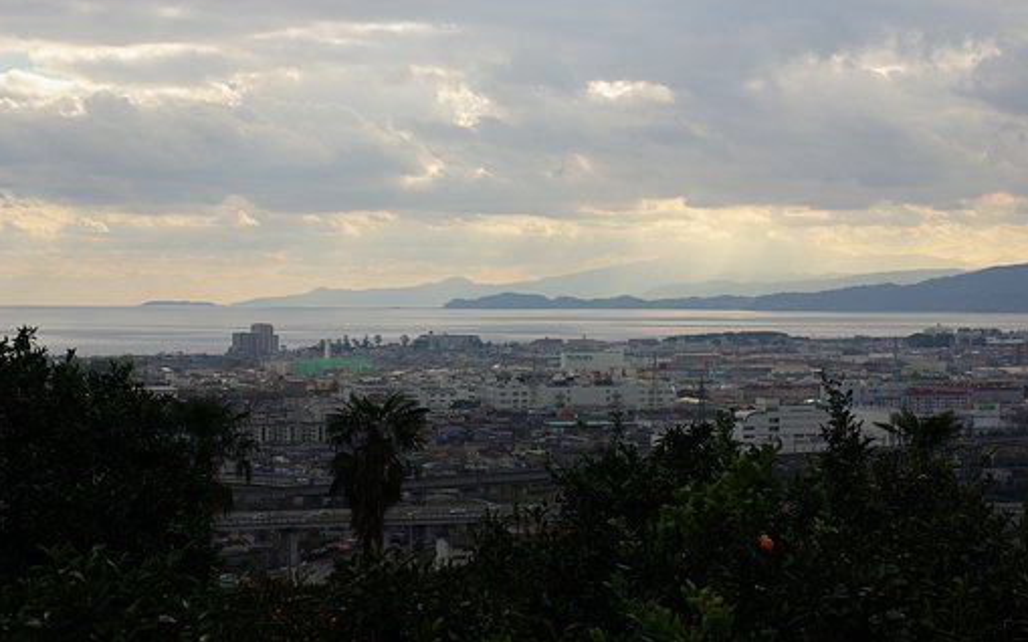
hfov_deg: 26.8
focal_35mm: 77
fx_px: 2157
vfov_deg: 16.9
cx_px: 513
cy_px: 298
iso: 100
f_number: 5
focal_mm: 50
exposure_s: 1/500
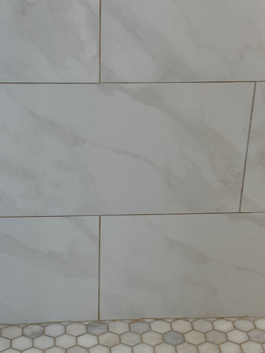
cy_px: 239
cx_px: 114
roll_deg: -1.7
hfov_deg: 19.4
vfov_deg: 25.5
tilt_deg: -32.1
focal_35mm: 76
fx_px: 776
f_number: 1.78
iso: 64
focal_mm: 6.76
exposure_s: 1/60
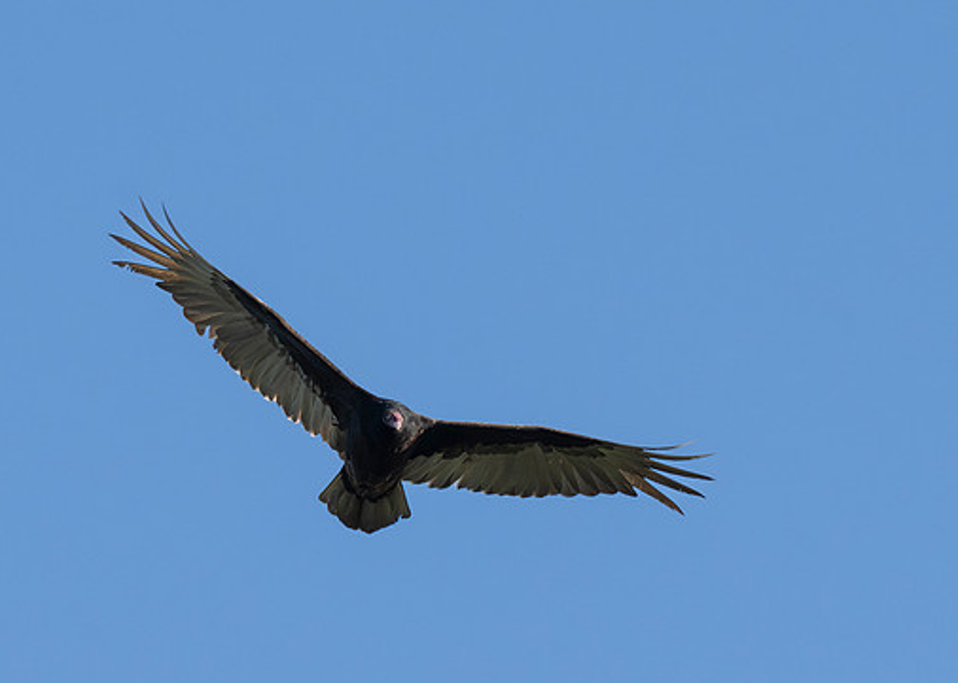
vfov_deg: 1.3
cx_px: 378
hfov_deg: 1.9
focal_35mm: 1067
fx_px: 29019
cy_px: 706
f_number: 9
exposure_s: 1/2000
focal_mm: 380
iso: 1000
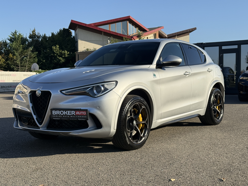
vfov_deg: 30.3
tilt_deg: -1.5
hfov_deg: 39.7
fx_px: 344
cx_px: 124
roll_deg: +0.9
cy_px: 93
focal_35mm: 48
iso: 64
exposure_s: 1/4098
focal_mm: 6.76
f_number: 1.78
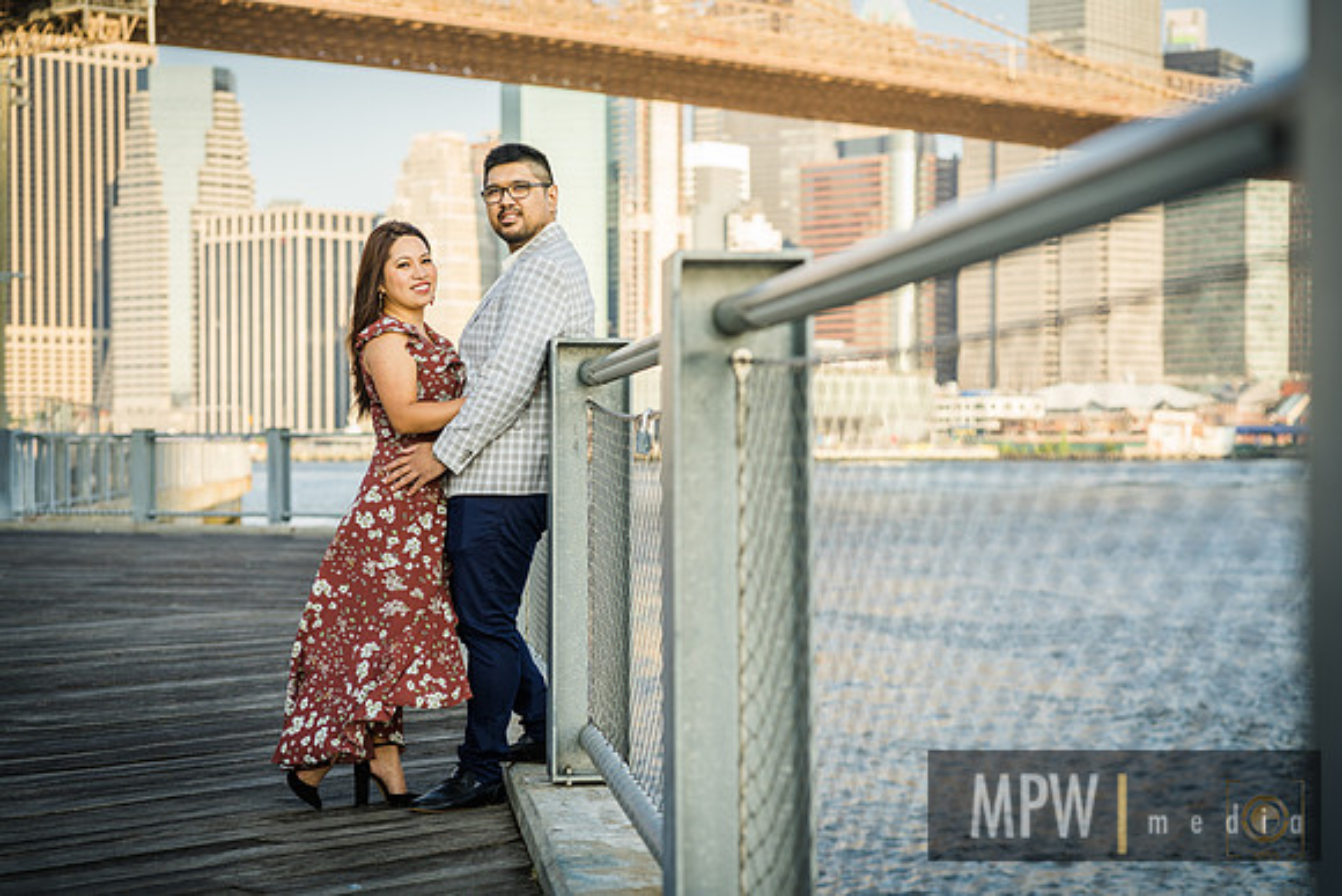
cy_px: 448
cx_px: 671
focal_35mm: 76
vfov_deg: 18.0
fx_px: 2820
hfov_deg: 26.8
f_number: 2.8
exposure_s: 1/320
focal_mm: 75
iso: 100
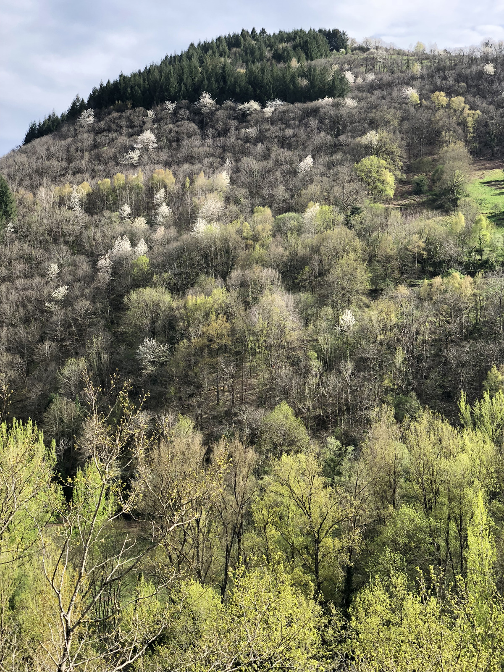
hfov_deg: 28.0
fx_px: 1009
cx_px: 252
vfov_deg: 36.8
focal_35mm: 52
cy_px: 336
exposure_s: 1/378
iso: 16
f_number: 2.4
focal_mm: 6
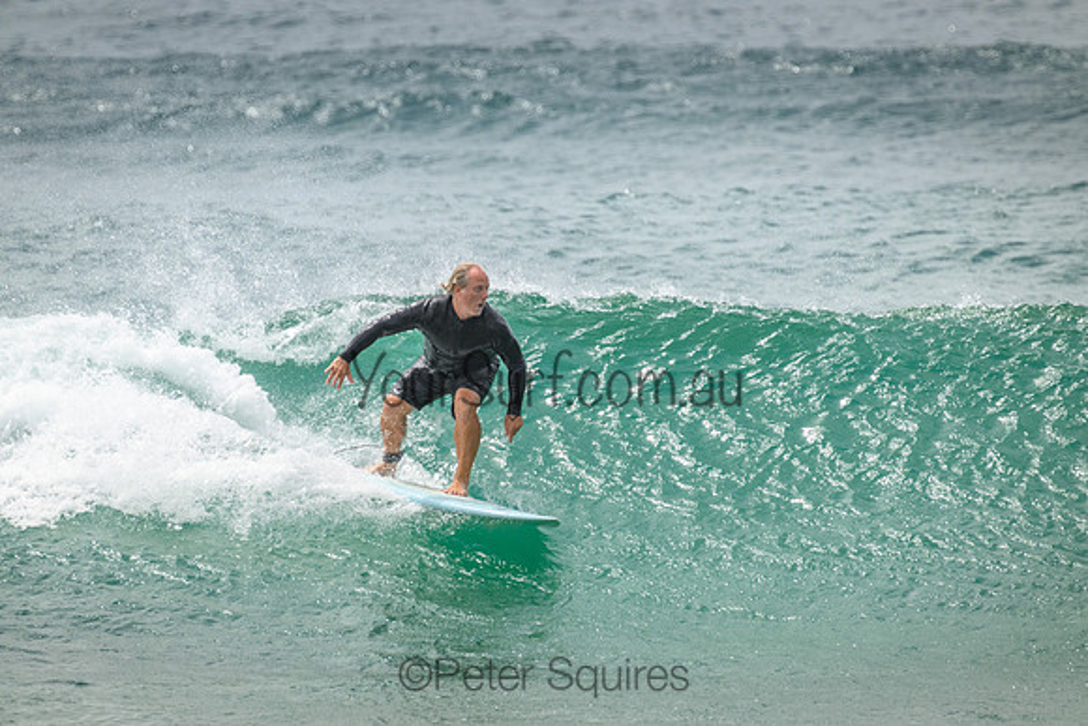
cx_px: 544
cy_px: 363
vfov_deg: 1.7
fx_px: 24182
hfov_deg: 2.6
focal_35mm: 800
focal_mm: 800
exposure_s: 1/2000
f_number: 11
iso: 720
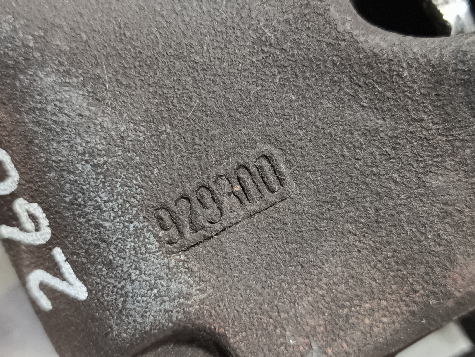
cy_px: 178
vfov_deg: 30.9
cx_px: 238
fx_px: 645
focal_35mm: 47
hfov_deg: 40.4
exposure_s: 1/25
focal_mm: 5.24
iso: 2277
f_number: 1.7
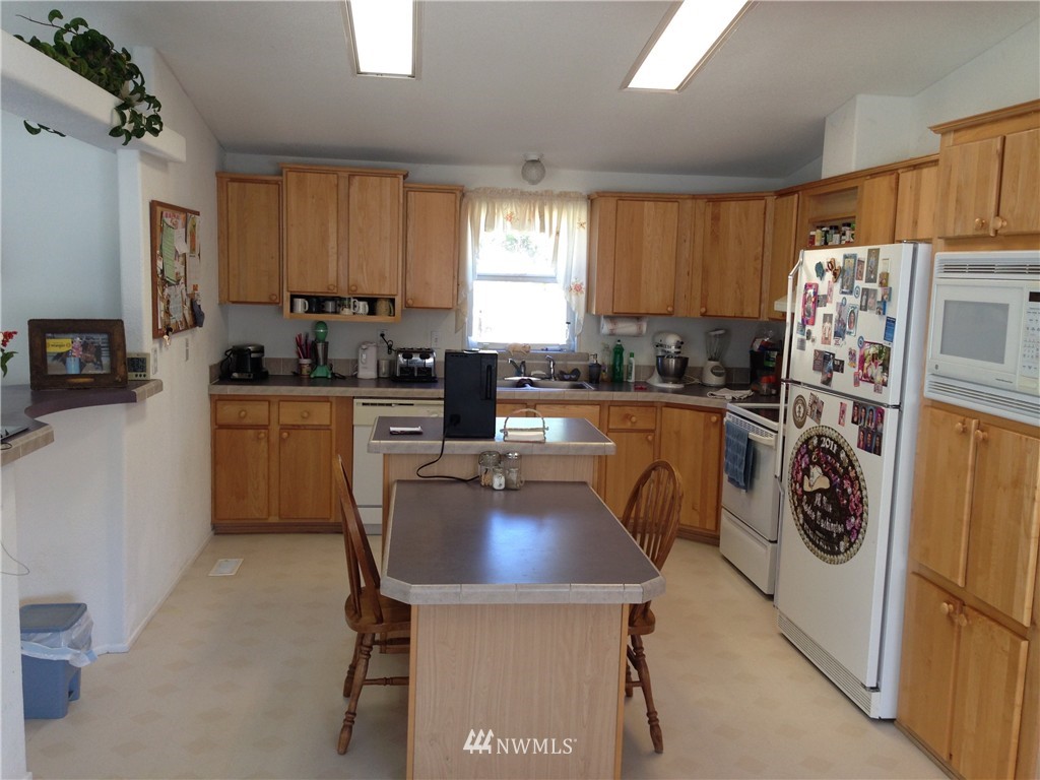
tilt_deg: -7.8
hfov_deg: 55.4
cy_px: 390
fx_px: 991
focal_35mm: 33
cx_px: 520
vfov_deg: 42.9
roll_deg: -2.0
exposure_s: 1/30
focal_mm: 4.12
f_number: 2.4
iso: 50
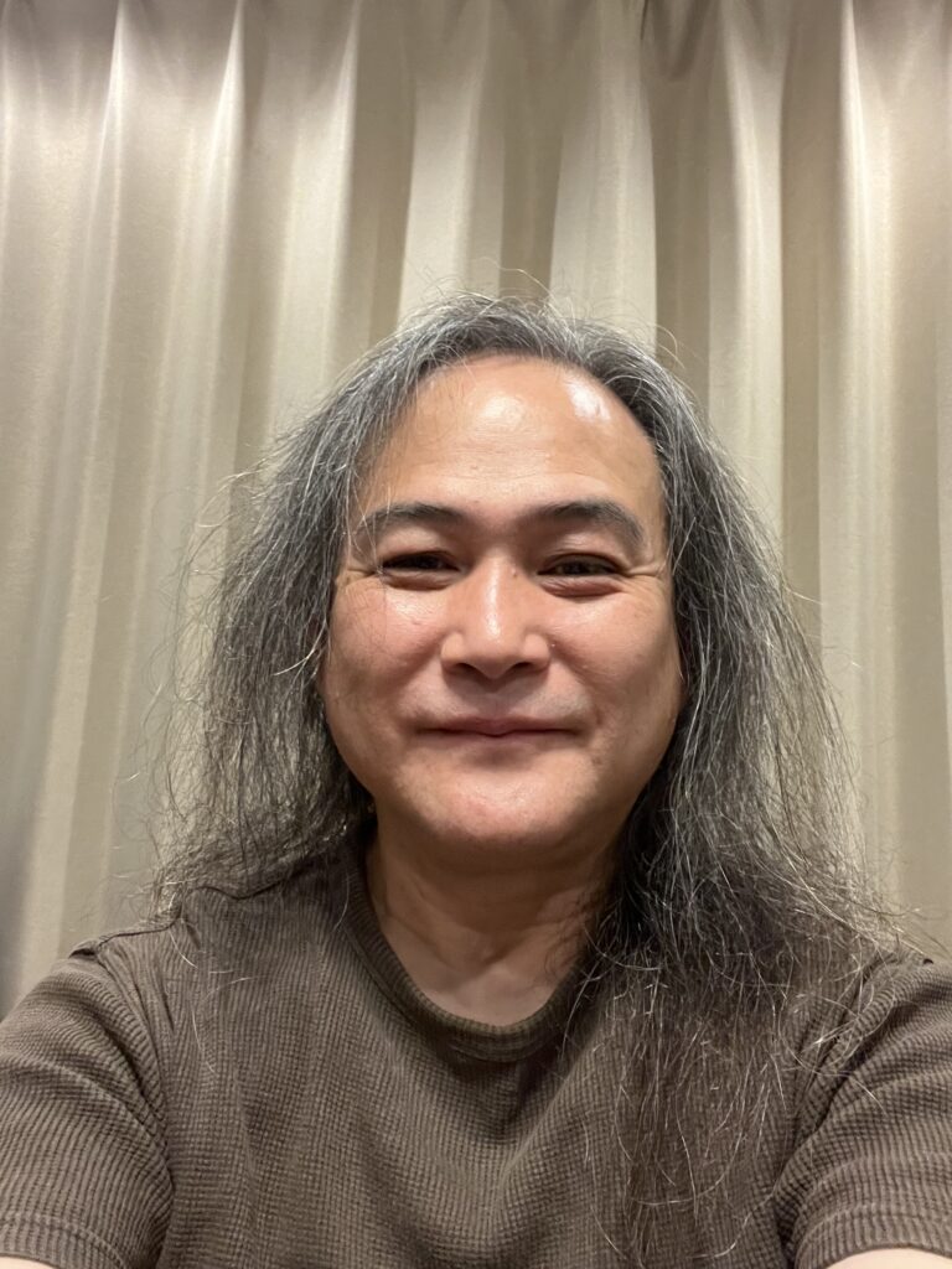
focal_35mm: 30
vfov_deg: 60.0
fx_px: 1100
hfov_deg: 46.8
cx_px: 476
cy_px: 634
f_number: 2.2
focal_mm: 2.71
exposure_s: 1/40
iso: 400
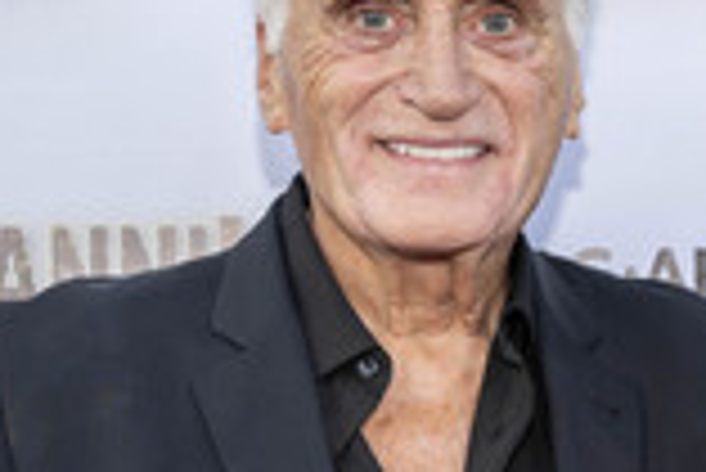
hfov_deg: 15.6
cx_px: 704
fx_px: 2532
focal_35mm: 129
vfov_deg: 10.6
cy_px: 436
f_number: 6.3
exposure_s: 1/160
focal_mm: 45
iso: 400
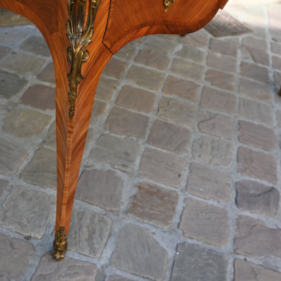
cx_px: 141
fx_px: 404
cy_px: 108
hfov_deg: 38.4
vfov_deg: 38.2
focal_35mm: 44
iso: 100
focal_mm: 22.5
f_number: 4.5
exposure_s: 1/80
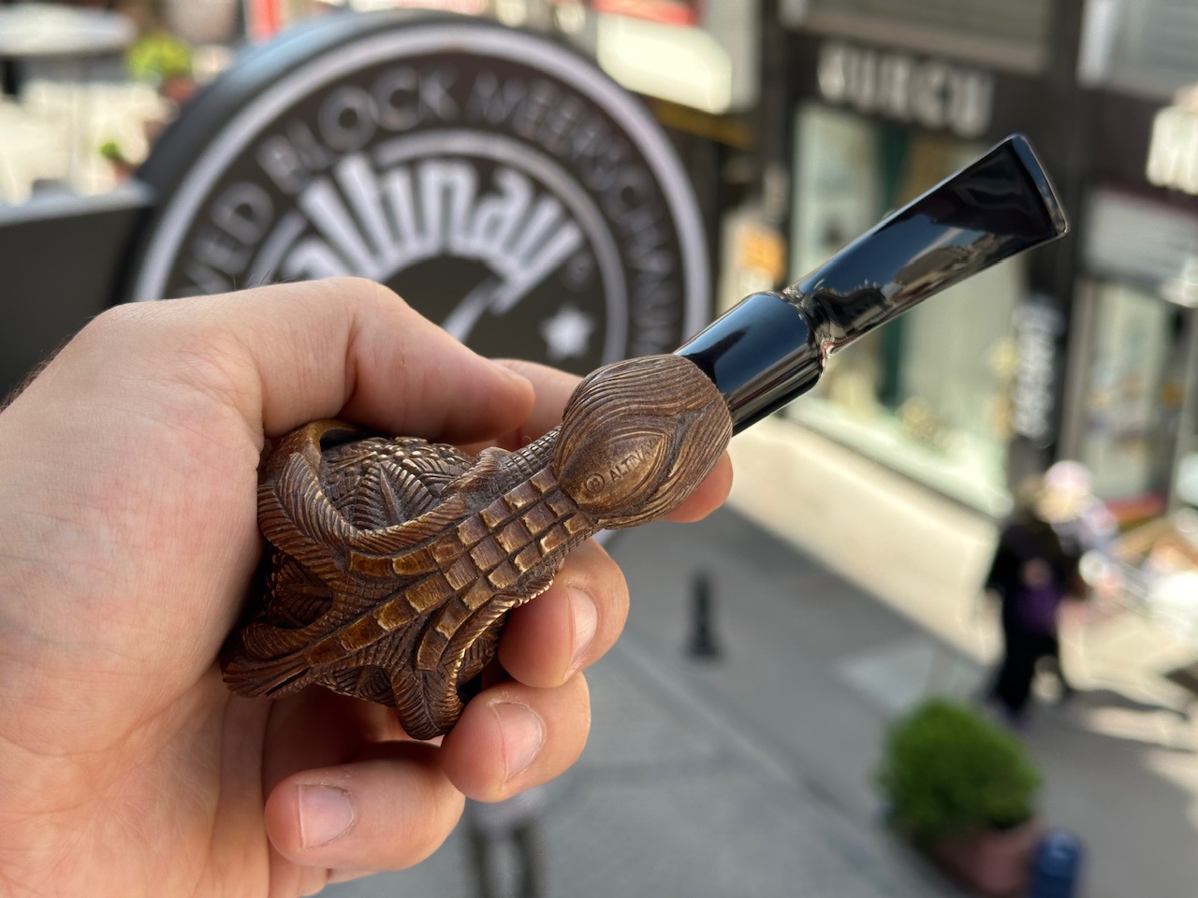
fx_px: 1661
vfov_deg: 30.3
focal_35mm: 48
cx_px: 599
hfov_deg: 39.7
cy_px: 449
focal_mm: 6.86
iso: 64
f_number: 1.78
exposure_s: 1/604
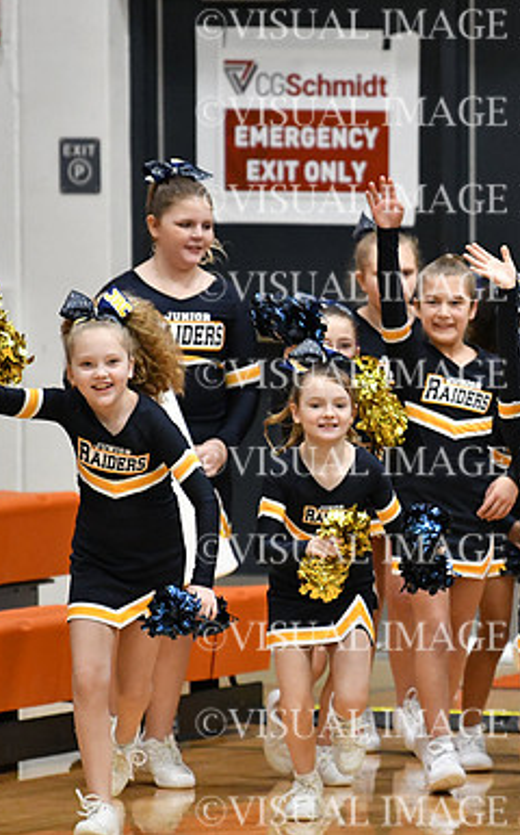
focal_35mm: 461
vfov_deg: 4.6
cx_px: 509
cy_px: 418
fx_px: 10473
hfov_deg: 2.8
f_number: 2.8
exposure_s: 1/800
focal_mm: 200
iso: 5000
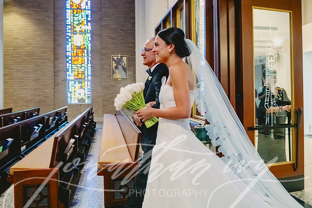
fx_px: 236
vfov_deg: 47.4
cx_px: 156
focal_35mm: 27
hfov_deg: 66.8
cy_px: 90
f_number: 3.2
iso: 3200
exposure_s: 1/160
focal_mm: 24
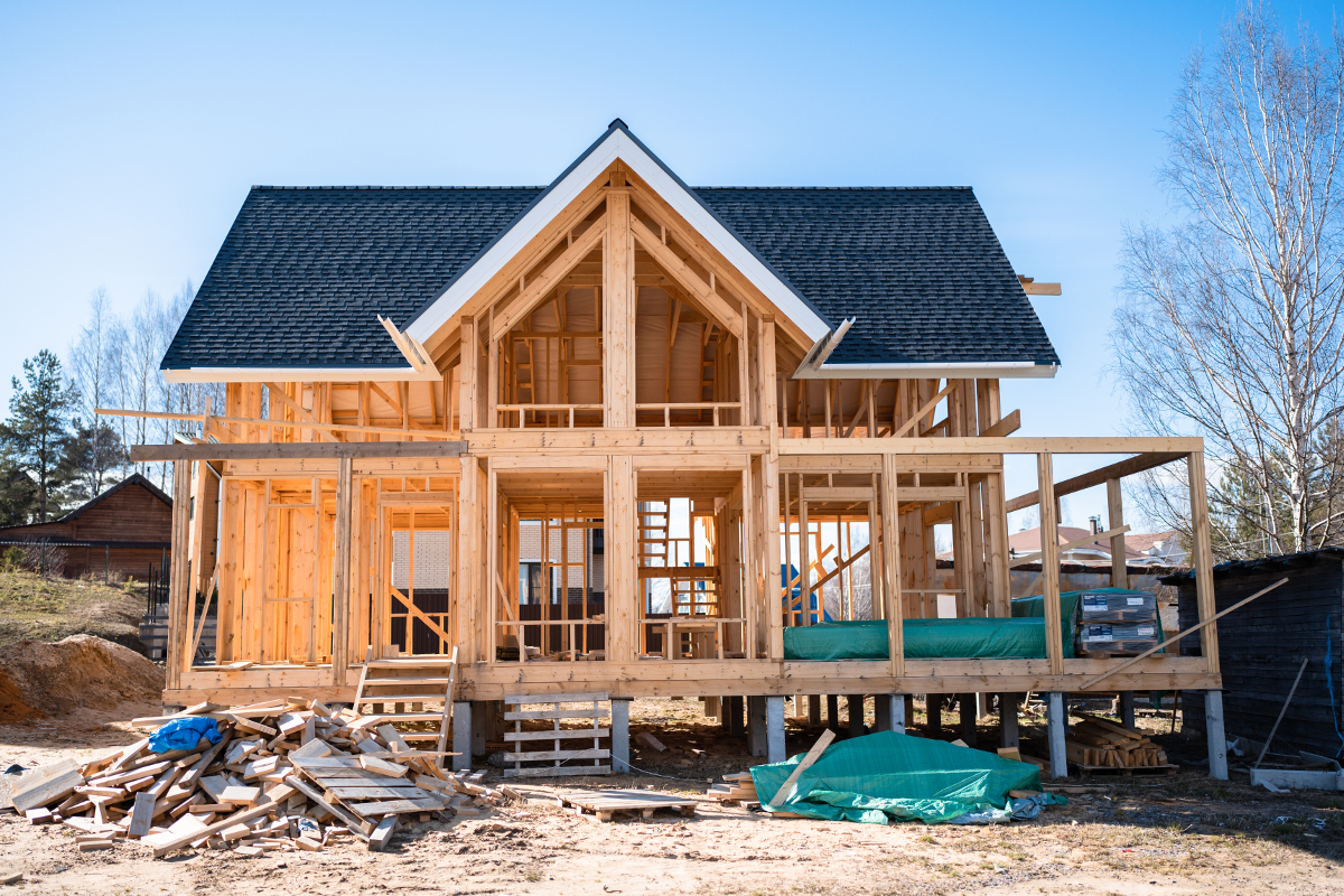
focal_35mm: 35
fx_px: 1307
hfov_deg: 54.4
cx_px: 672
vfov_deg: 37.9
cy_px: 448
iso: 100
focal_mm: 35
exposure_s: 1/5000
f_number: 1.4
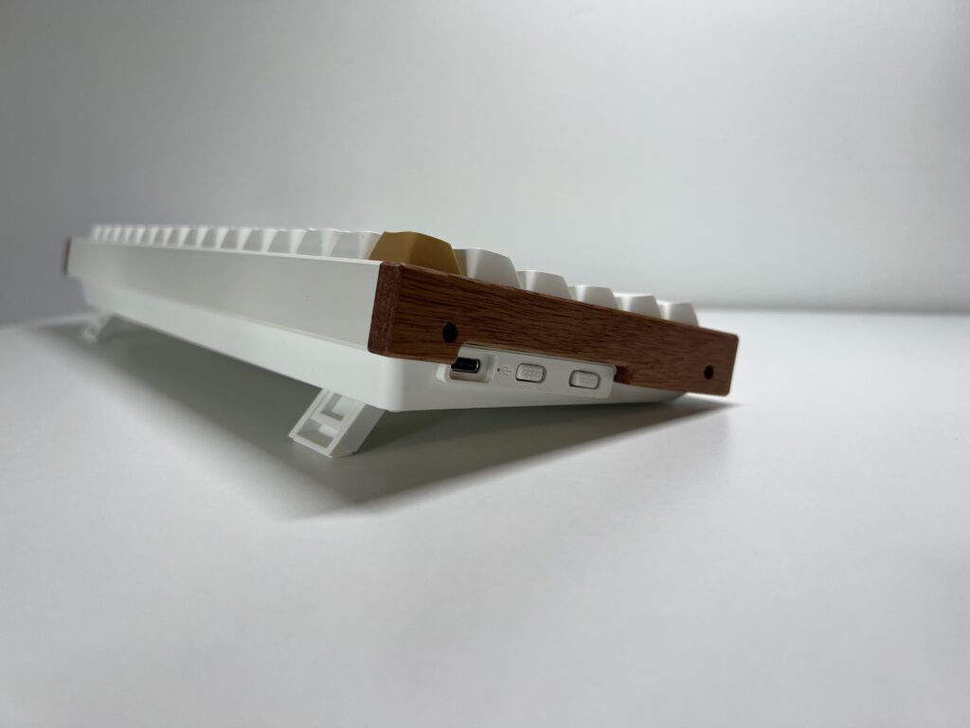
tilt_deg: -11.5
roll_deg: +0.5
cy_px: 364
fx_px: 729
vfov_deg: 53.1
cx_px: 485
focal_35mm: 26
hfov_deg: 67.3
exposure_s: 1/135
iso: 32
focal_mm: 5.7
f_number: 1.5
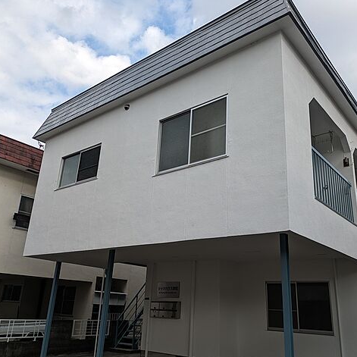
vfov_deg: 54.0
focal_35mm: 30
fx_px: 350
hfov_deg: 54.0
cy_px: 180
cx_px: 190
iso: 47
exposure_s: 1/1225
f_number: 1.89
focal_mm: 5.43
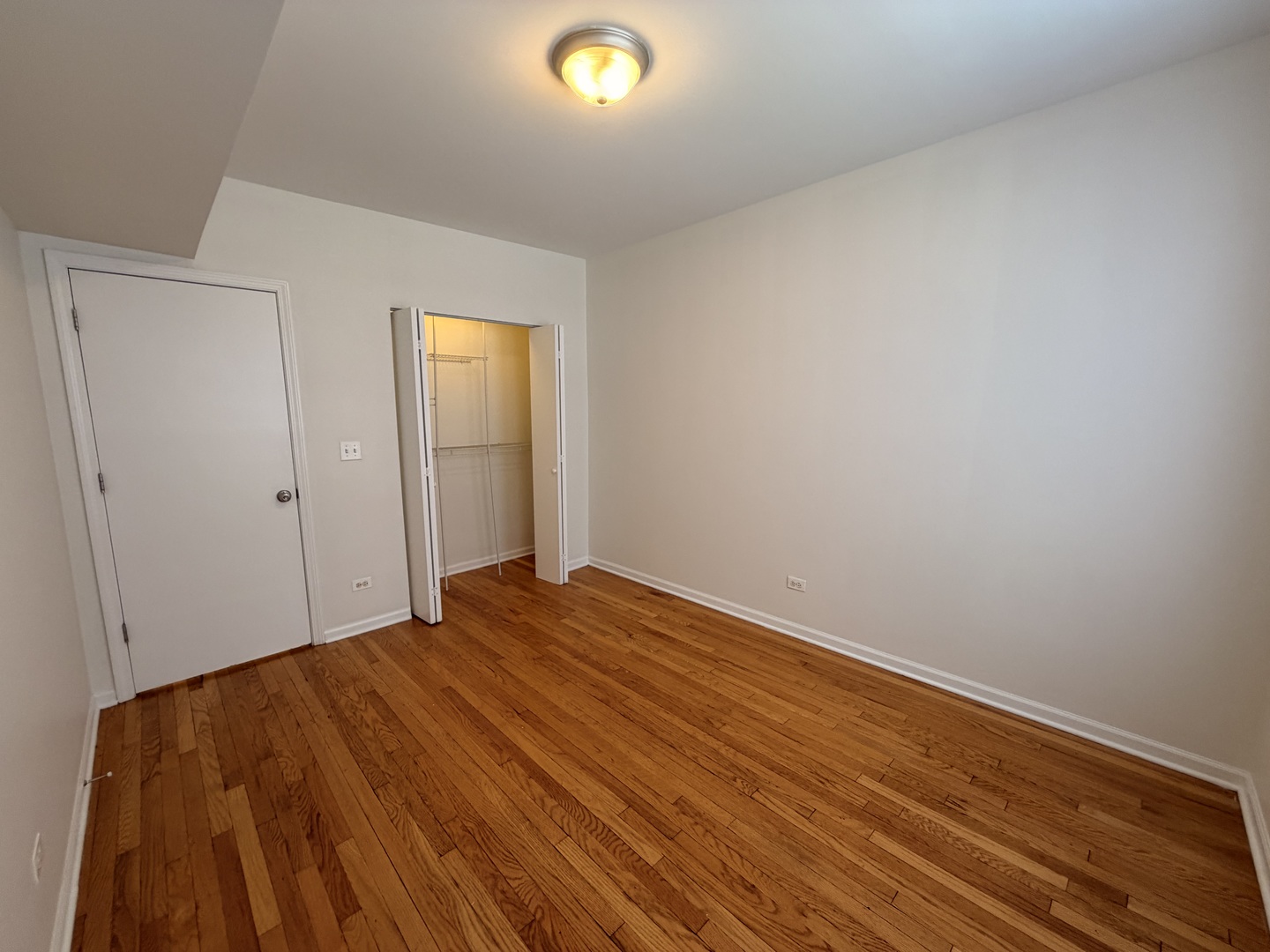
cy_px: 476
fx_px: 514
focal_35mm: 14
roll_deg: +0.3
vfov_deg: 85.7
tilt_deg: -8.2
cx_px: 635
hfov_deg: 102.1
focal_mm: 2.22
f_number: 2.2
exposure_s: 1/120
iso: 200
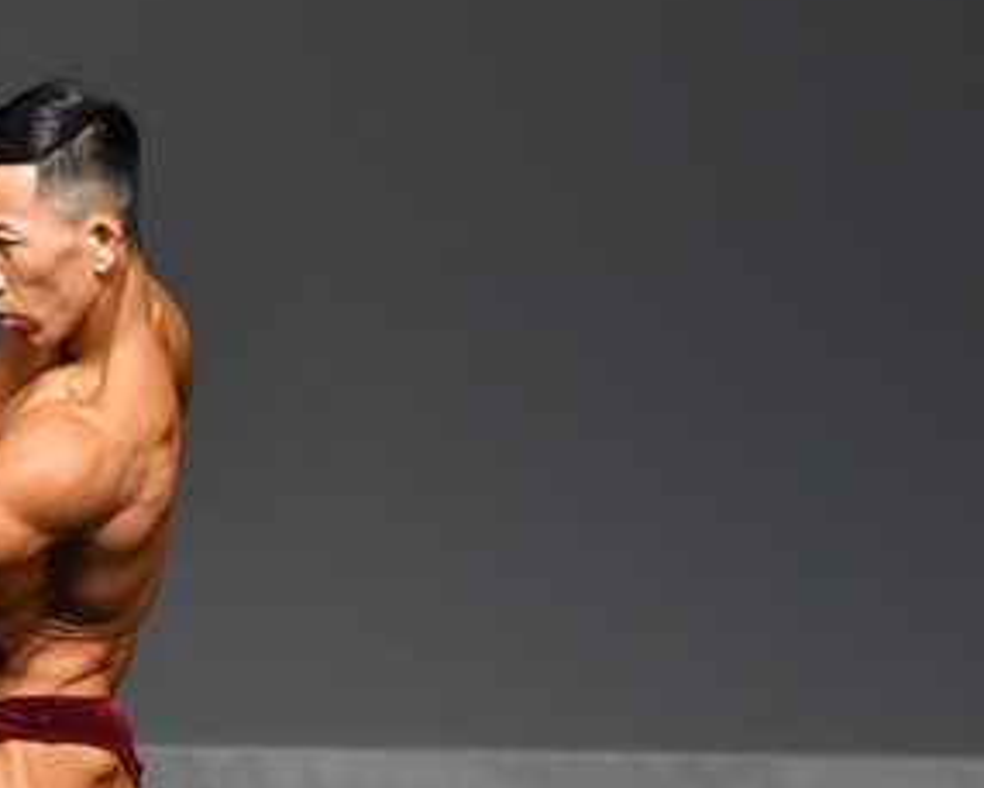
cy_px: 723
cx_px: -15
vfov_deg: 1.6
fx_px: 27792
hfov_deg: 2.0
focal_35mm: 954
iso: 2500
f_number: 5.6
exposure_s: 1/400
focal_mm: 250
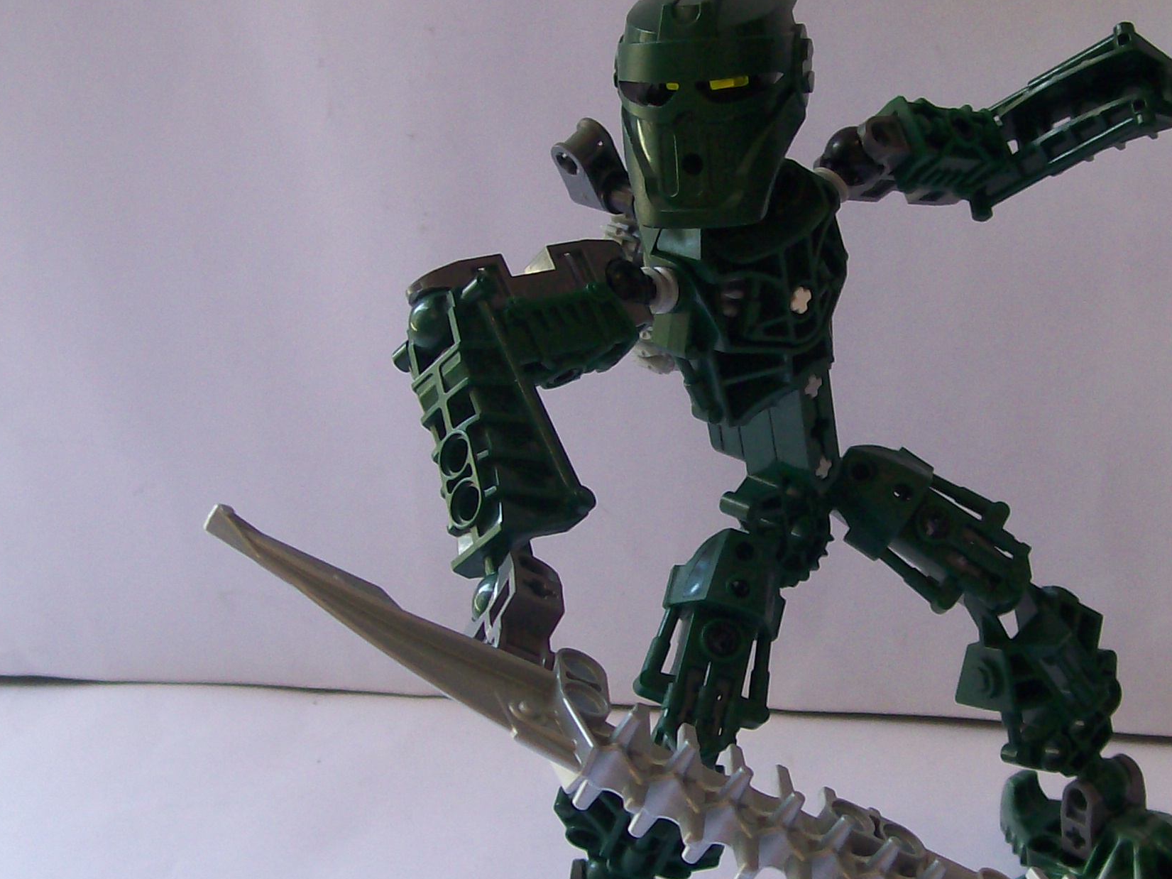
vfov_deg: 21.9
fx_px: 2268
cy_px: 486
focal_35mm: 67
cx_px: 752
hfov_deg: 28.8
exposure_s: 1/54.7
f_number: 2.7
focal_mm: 6
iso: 80
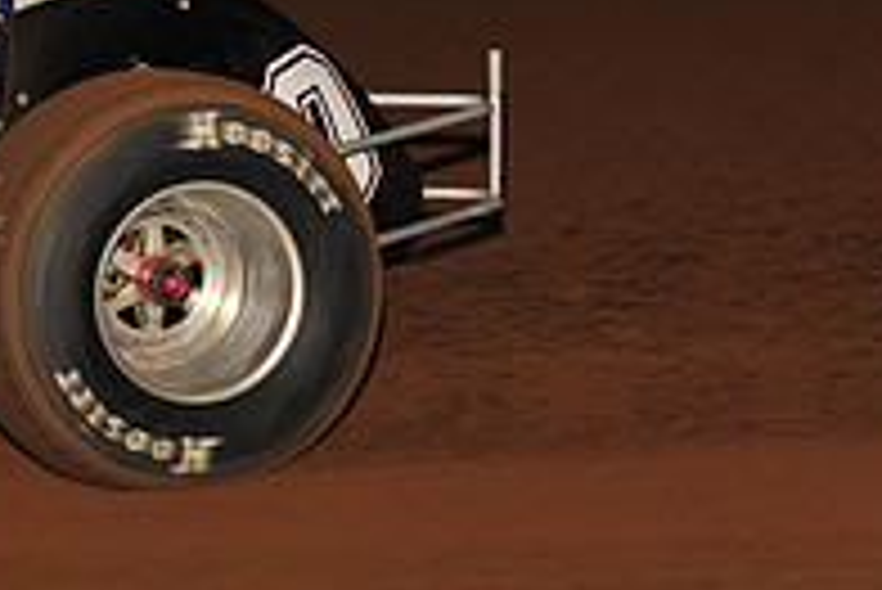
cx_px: -270
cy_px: -194
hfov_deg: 7.5
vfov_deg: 5.0
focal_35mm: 272
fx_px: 6669
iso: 1000
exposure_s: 1/320
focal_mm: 92
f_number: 8
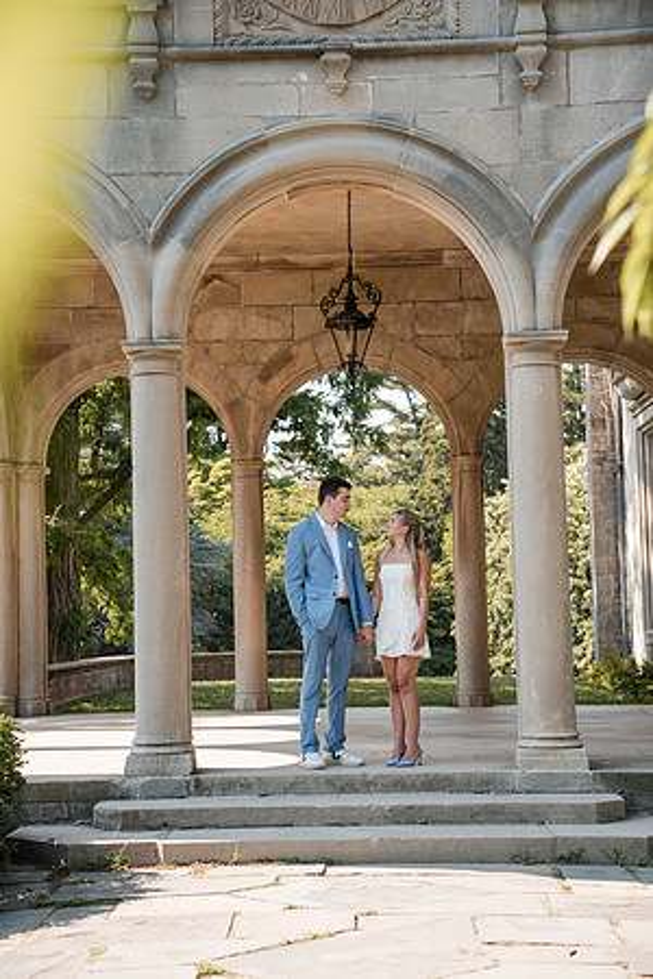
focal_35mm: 63
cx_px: 326
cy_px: 490
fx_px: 1714
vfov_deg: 31.9
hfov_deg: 21.6
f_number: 4
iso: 100
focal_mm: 63
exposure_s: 1/250
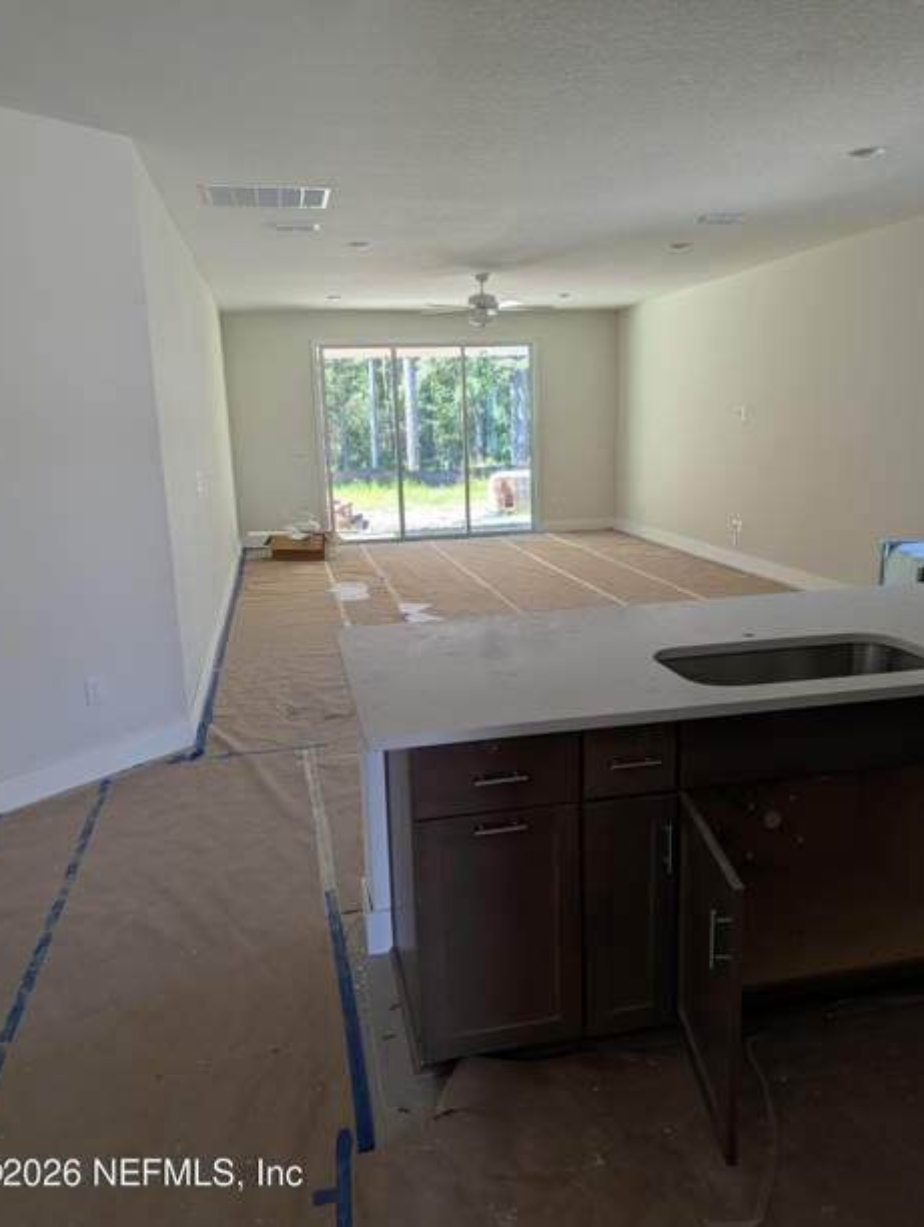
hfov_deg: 55.0
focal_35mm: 25
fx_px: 887
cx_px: 453
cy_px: 591
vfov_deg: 69.3
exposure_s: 1/110
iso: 19
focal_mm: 6.9
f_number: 1.68
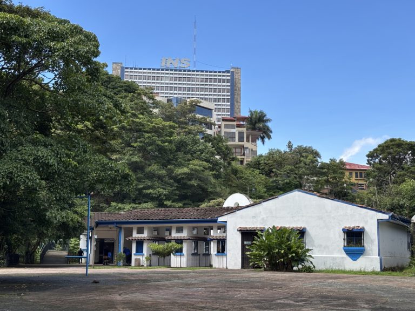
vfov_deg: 28.0
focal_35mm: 52
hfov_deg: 36.8
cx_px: 208
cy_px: 156
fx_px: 623
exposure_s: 1/1381
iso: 32
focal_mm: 5.96
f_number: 1.6
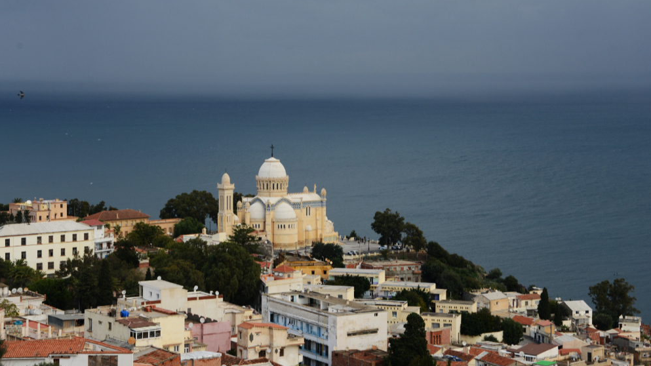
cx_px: 326
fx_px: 1312
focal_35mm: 76
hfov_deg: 27.9
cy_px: 196
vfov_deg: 15.9
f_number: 6.3
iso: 250
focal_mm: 72
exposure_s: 1/400
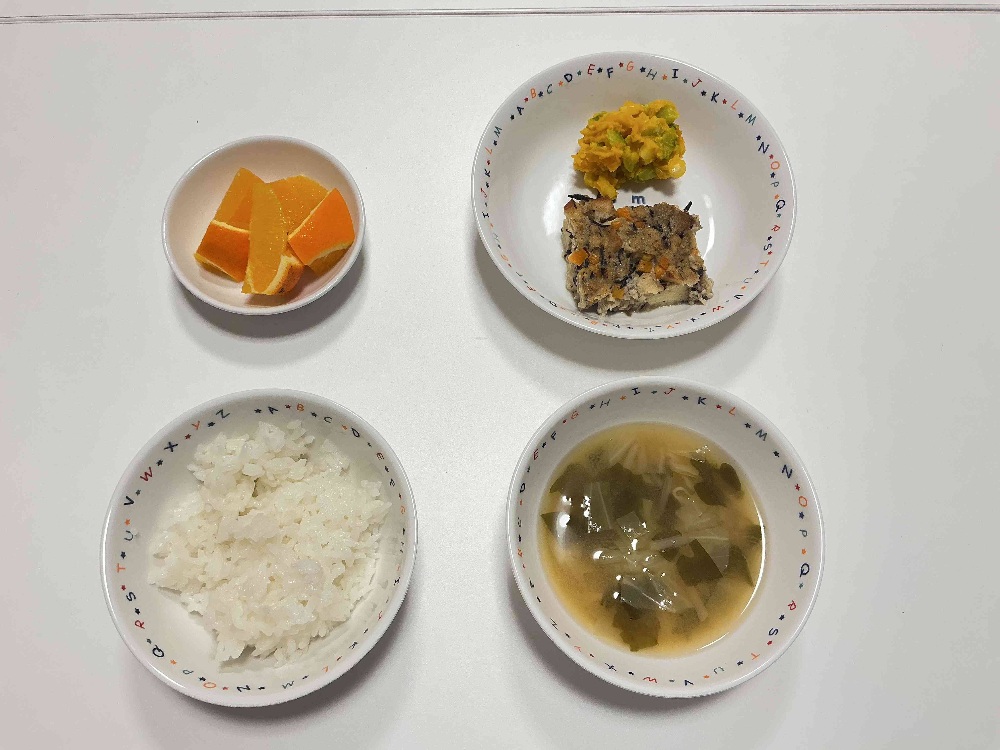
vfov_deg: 48.2
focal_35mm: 29
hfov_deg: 61.7
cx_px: 500
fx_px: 838
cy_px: 375
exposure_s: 1/120
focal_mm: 3
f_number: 1.8
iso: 64
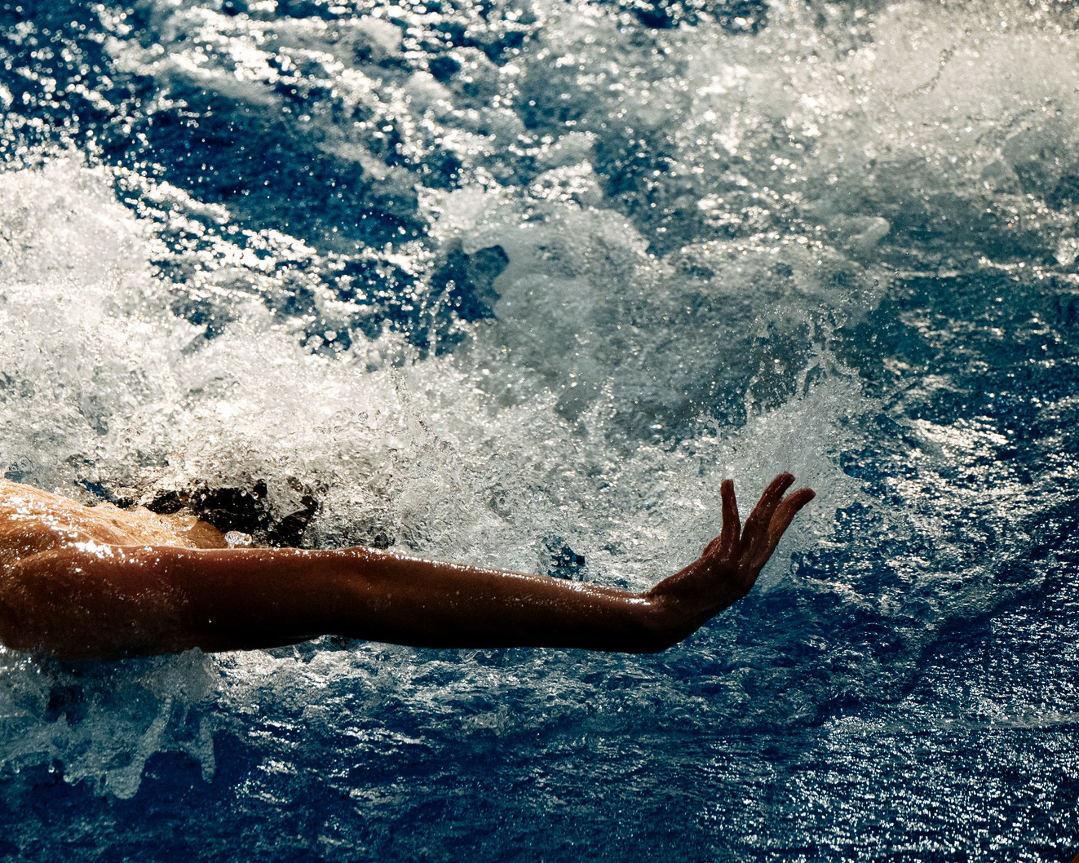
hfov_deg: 4.9
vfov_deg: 3.9
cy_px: 278
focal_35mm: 396
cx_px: 340
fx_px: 12644
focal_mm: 200
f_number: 3.2
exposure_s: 1/2500
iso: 2000
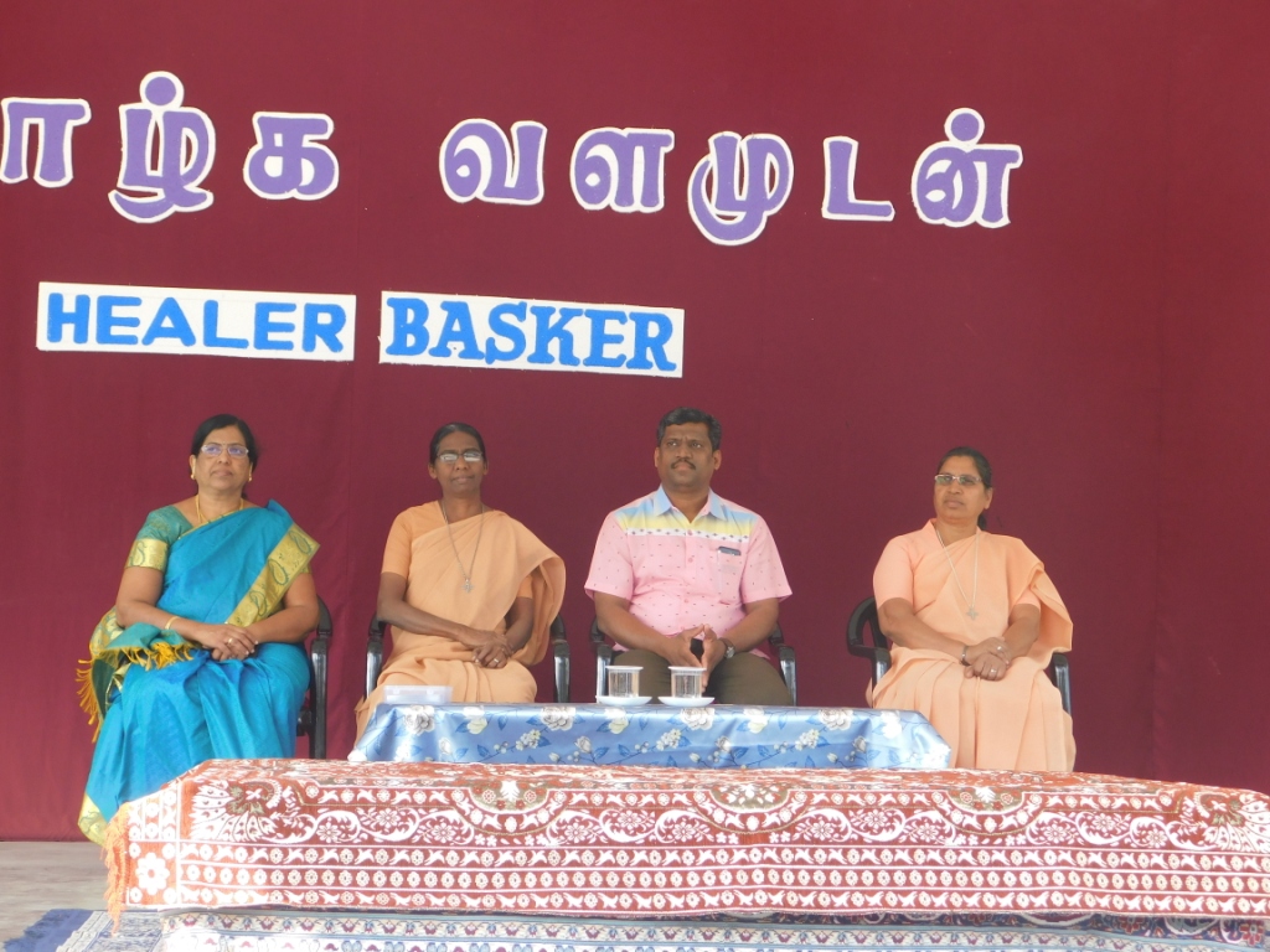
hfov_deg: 29.4
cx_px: 635
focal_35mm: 66
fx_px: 2421
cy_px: 476
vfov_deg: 22.3
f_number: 4.2
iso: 125
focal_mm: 11.7
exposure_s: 1/80
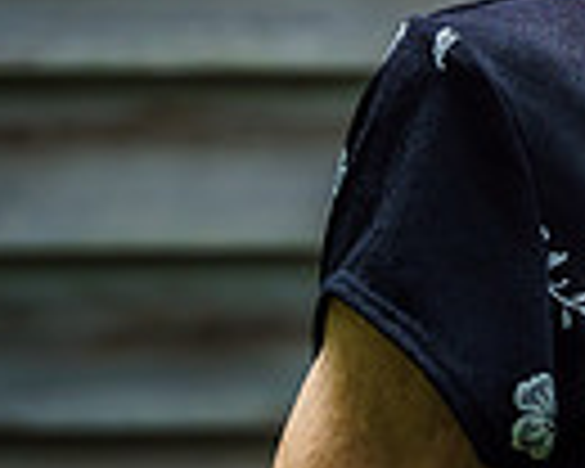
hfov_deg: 8.5
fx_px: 3688
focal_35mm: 213
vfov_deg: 7.1
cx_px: 1227
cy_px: -284
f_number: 3.5
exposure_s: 1/160
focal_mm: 46.9
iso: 320
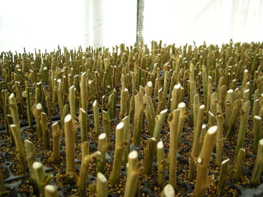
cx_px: 132
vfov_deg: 40.7
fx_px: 266
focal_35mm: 35
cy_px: 98
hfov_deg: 52.6
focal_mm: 5.7
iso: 50
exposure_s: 1/64.7
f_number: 2.8
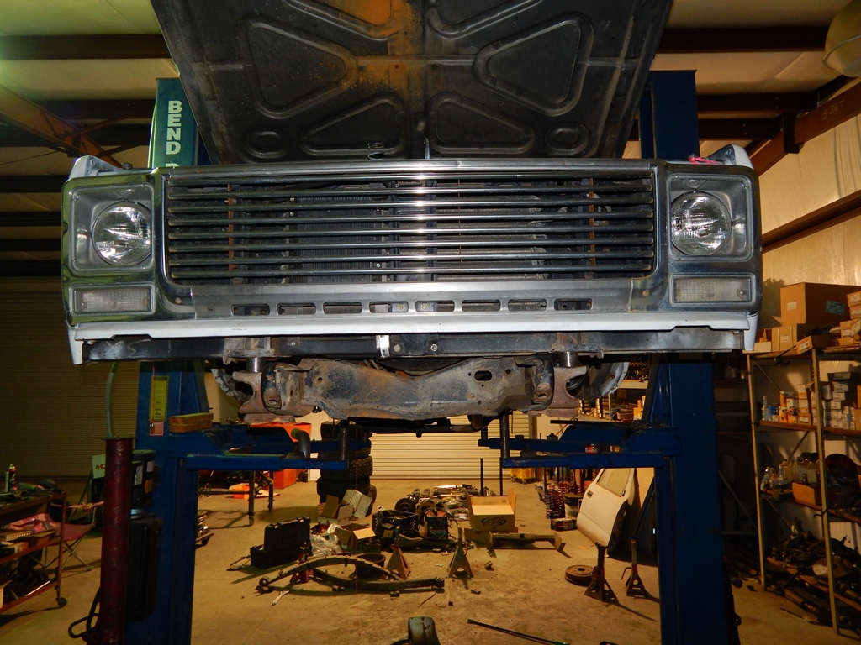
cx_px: 430
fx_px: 547
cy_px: 322
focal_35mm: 22
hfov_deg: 76.4
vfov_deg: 61.1
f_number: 3
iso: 200
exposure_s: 1/30
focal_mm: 4
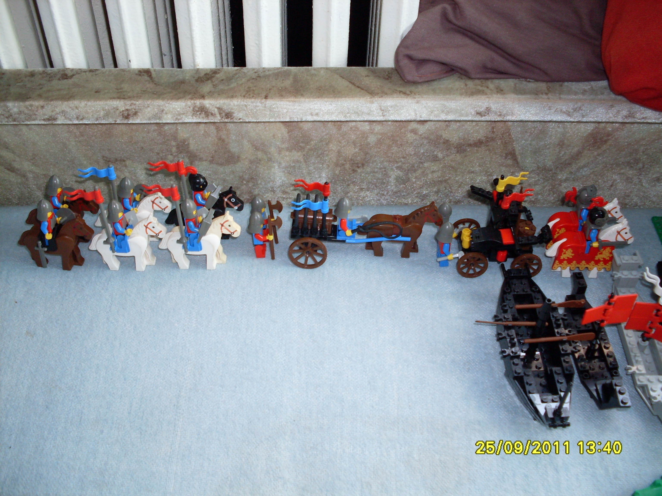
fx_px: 727
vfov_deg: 37.7
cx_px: 331
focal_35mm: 38
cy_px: 248
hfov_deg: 49.0
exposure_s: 1/45
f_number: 2.8
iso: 100
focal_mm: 6.3
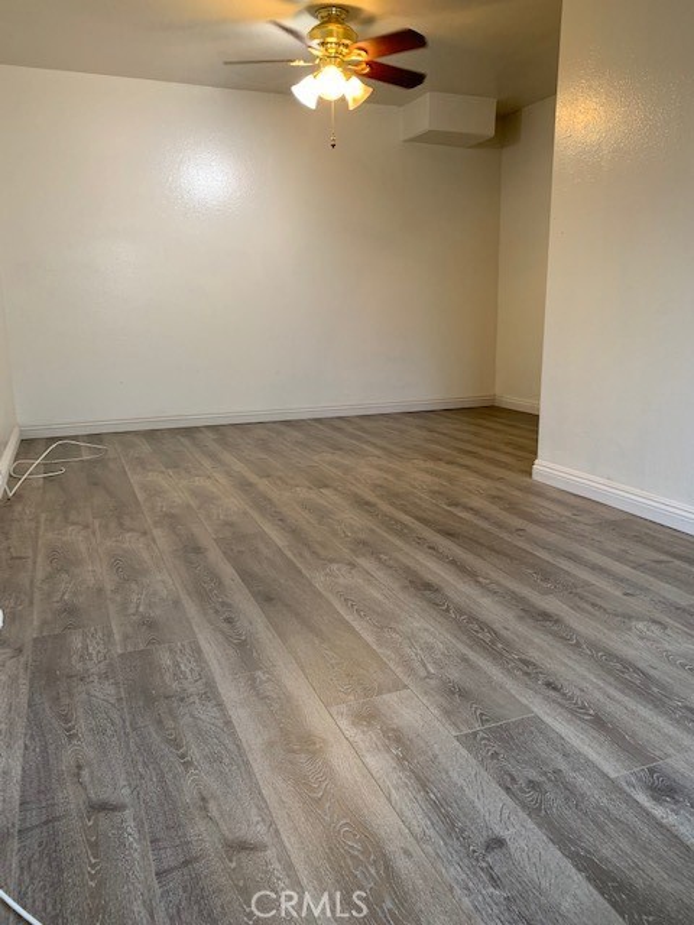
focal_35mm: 26
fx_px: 695
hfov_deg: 53.1
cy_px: 462
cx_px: 347
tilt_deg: -11.1
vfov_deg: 67.3
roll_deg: -0.3
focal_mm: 4.25
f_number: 1.8
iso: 160
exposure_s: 1/60
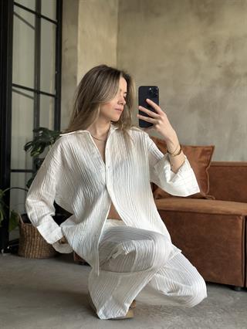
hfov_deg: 30.3
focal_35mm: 48
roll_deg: -2.3
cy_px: 164
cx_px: 124
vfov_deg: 39.6
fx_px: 456
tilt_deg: -17.5
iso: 160
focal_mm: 6.86
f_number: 1.78
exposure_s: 1/60
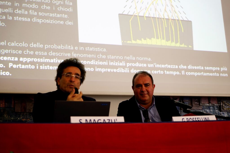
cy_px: 76
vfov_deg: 21.6
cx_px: 115
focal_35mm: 63
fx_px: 403
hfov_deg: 31.9
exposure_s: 1/10
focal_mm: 63
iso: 400
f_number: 4
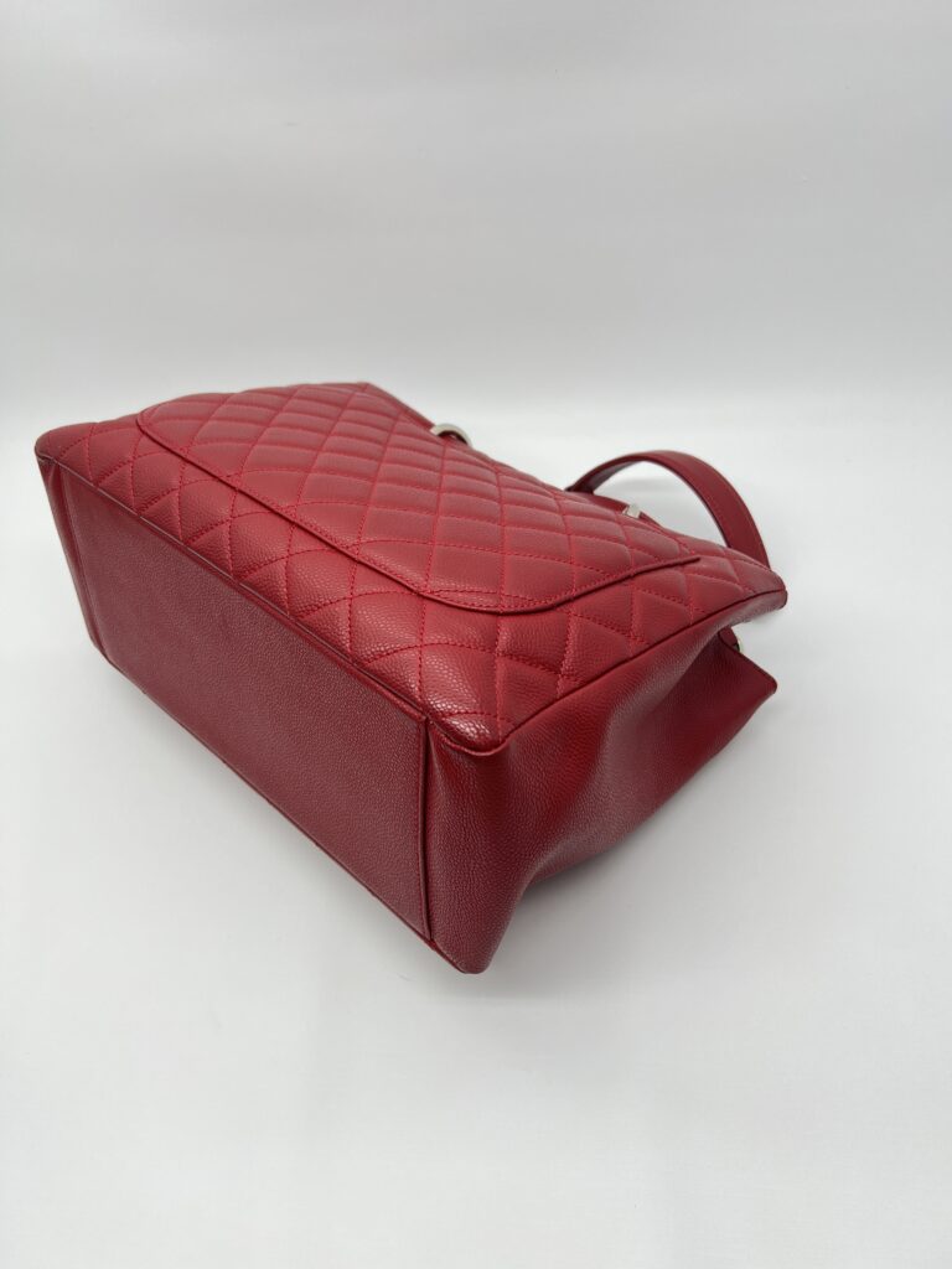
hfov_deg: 53.1
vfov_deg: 67.3
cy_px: 634
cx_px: 476
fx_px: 953
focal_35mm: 26
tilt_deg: -45.7
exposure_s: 1/101
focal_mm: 5.7
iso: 32
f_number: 1.5
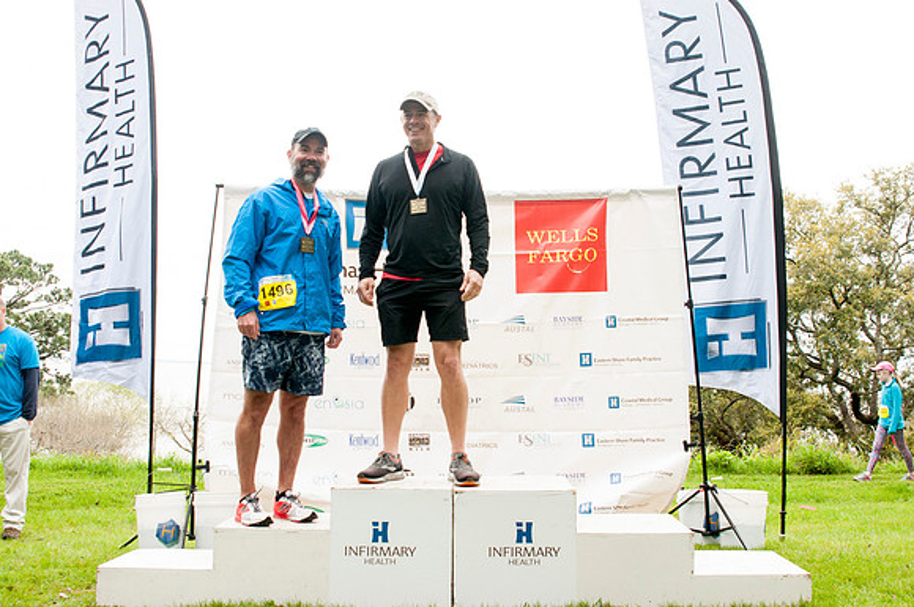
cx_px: 457
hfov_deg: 53.2
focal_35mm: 36
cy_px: 304
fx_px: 913
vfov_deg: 36.8
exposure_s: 1/160
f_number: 5.6
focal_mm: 24
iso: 800
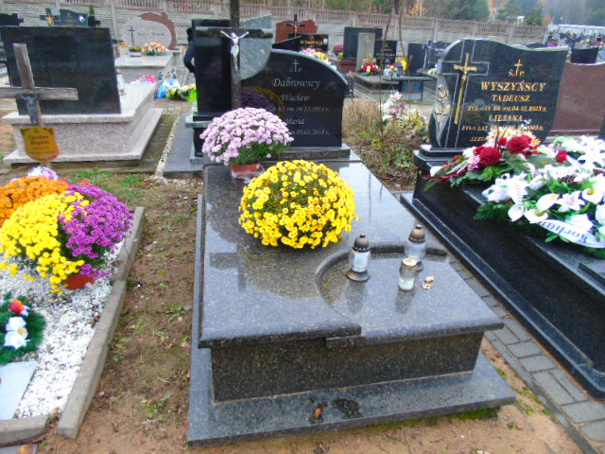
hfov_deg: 69.4
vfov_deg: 54.9
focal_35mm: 25
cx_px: 302
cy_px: 227
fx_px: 437
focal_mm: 4.4
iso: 80
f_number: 3.4
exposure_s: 1/30
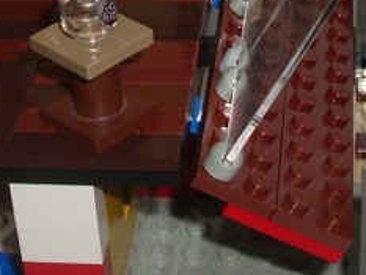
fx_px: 1269
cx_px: 127
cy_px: -42
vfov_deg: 12.1
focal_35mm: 120
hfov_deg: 16.4
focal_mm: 5.8
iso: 80
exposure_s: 1/60
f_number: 4.3
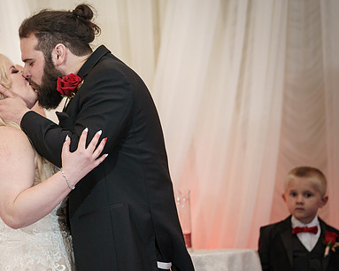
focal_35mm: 244
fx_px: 2447
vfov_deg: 6.3
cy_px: 132
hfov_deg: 7.9
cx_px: 94
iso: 2000
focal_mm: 170
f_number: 4
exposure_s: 1/100
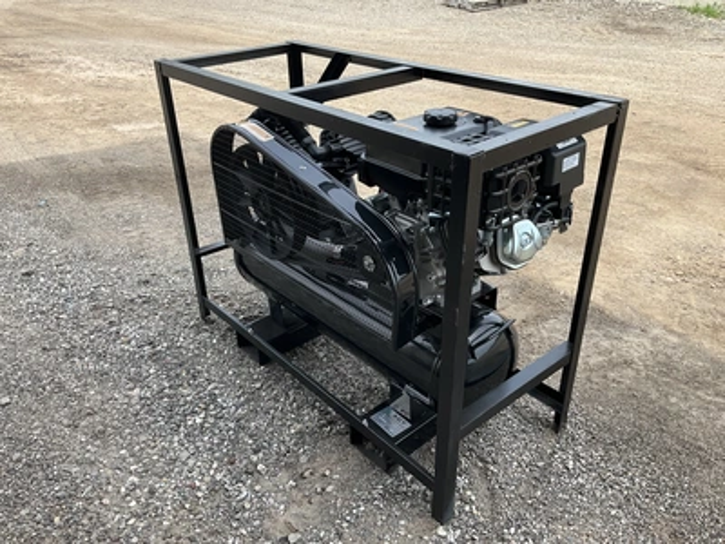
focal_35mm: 29
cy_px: 272
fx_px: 607
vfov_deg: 48.2
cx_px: 362
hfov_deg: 61.7
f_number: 1.8
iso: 25
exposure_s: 1/593
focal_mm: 3
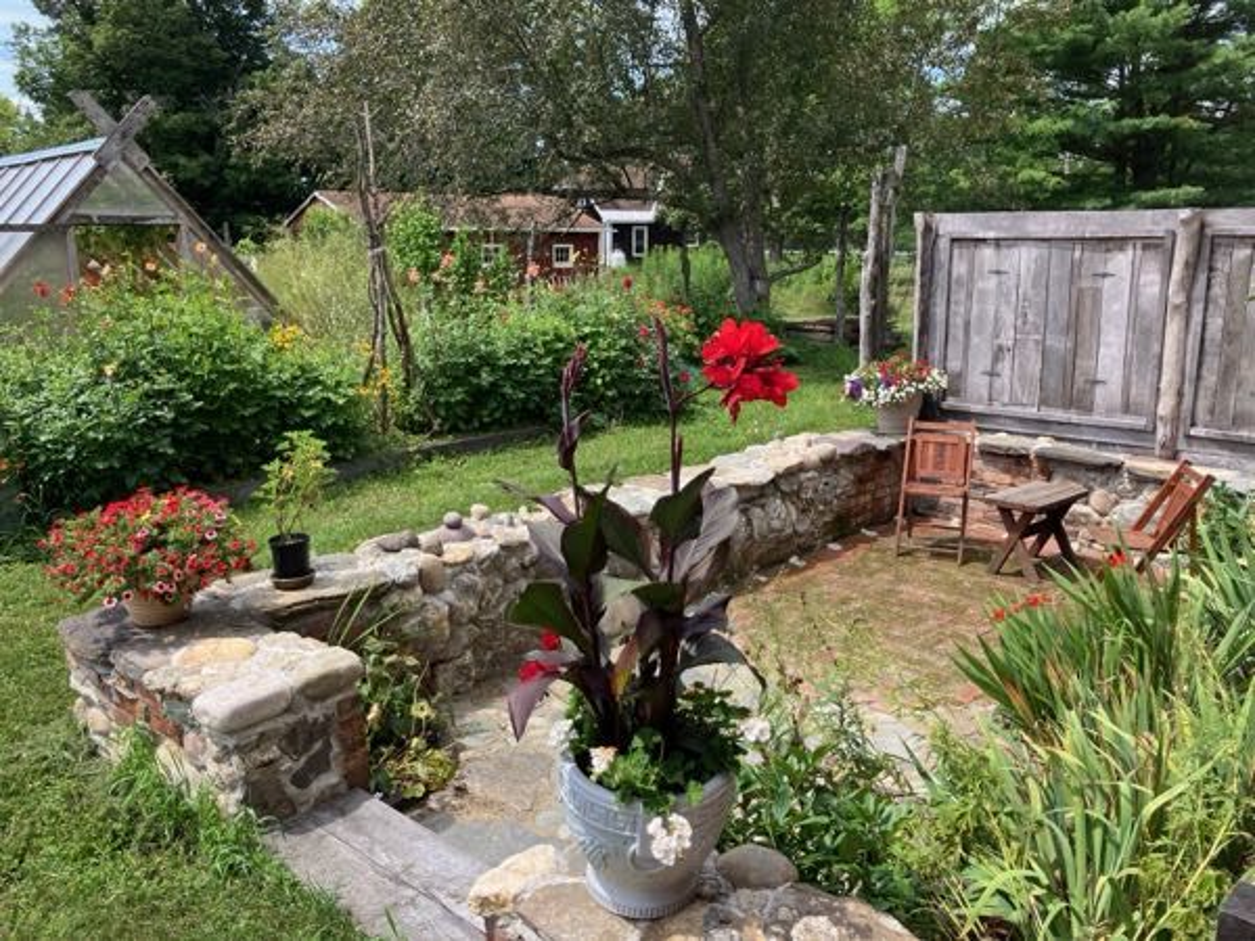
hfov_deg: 63.4
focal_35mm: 28
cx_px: 628
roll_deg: -0.1
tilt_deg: -13.5
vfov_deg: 49.7
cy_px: 470
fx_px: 1015
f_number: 1.8
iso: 32
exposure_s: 1/736
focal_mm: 3.99
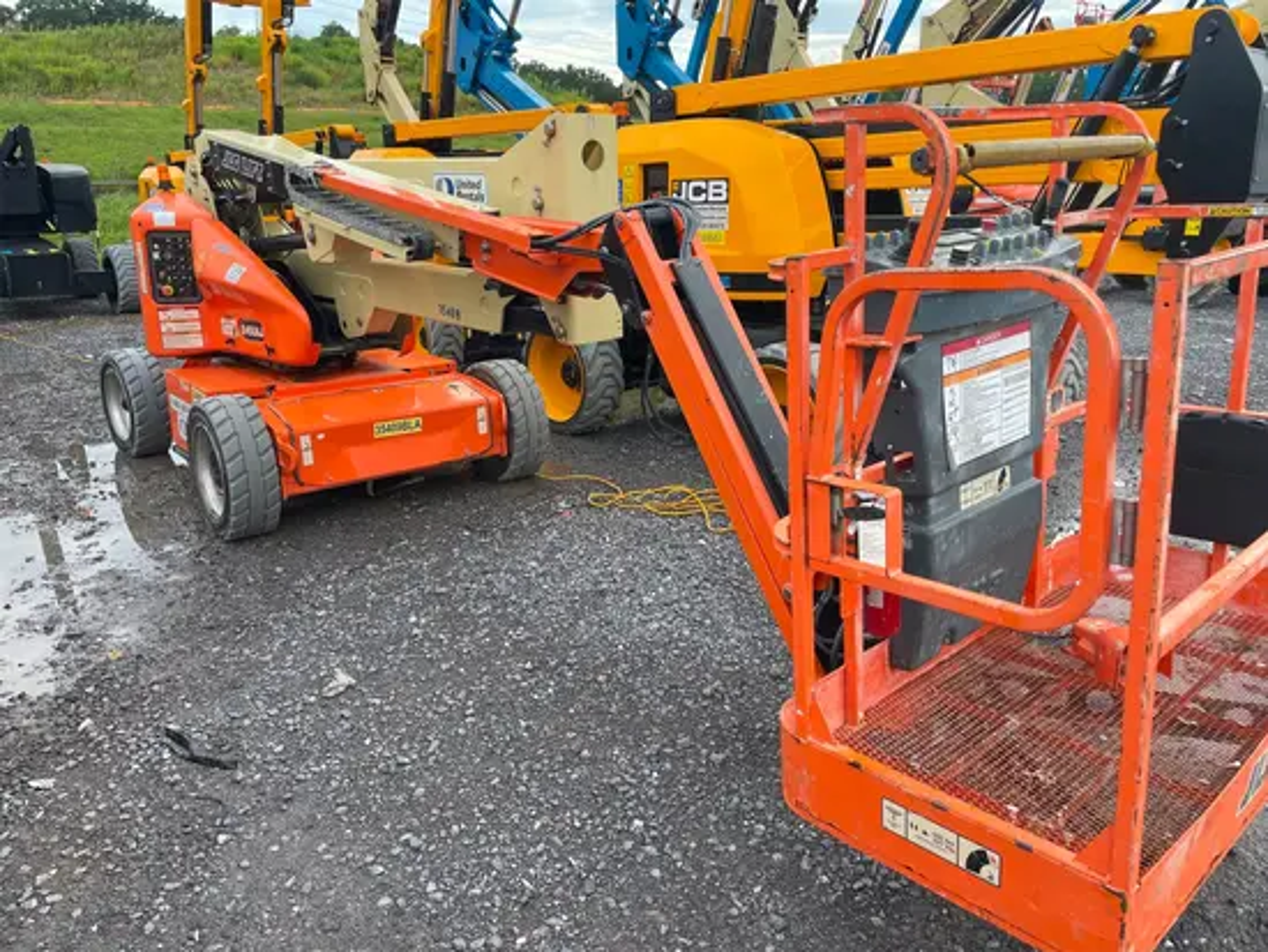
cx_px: 634
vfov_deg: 53.1
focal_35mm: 26
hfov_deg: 67.3
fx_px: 953
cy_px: 476
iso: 32
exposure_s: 1/764
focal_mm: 4.2
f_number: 1.6
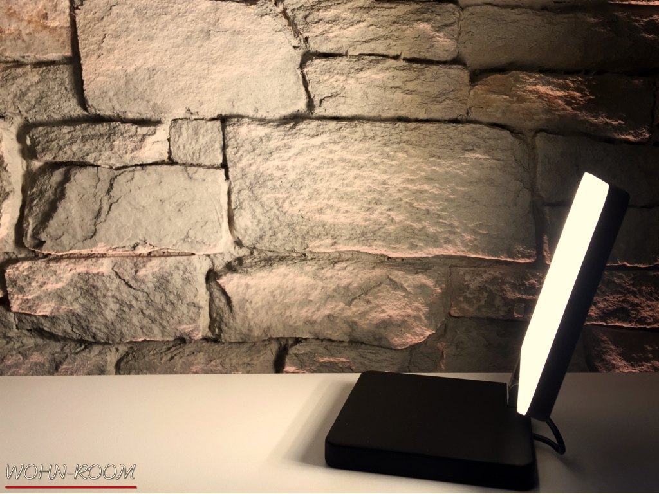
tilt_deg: -6.7
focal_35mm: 29
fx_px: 552
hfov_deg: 61.7
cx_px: 330
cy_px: 247
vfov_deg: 48.2
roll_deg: -1.8
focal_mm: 4.15
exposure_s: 1/50
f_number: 2.2
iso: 40
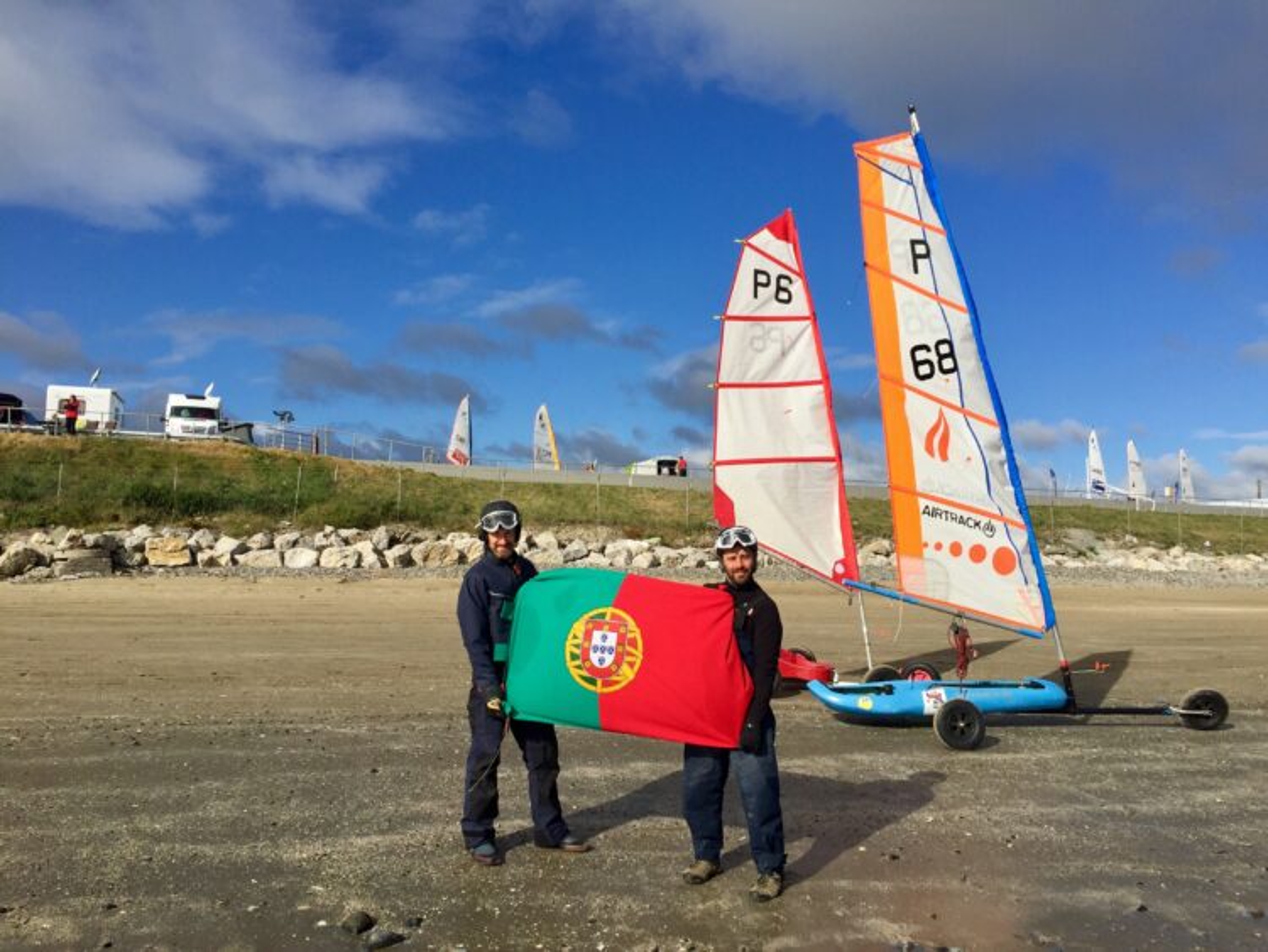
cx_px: 634
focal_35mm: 29
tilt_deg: +4.8
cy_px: 476
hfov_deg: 61.6
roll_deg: -2.1
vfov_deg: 48.3
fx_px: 1063
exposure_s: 1/3968
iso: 32
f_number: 2.2
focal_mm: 4.15
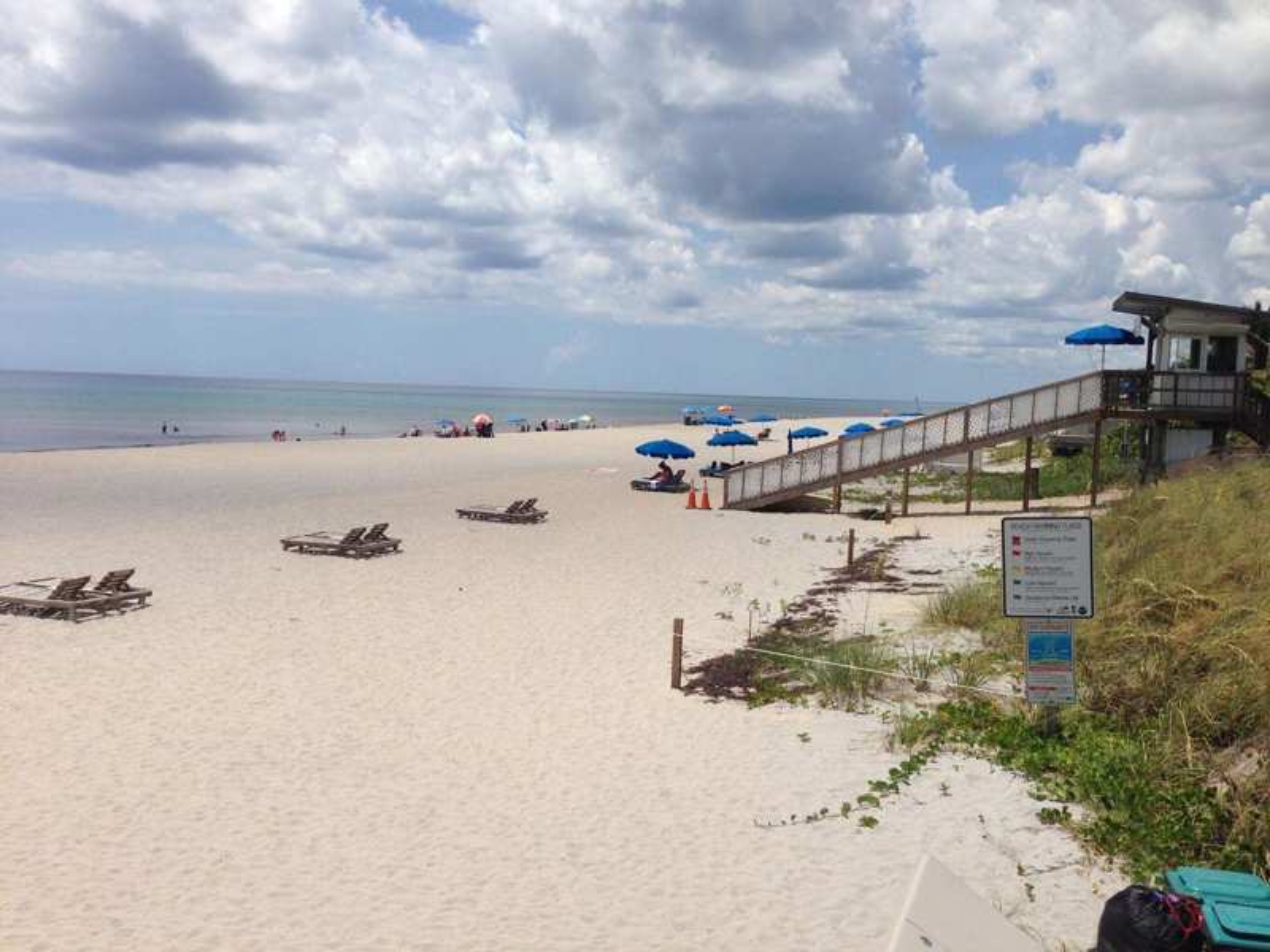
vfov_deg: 42.9
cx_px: 635
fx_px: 1211
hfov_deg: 55.4
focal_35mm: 33
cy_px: 476
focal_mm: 4.12
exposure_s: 1/3623
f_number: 2.4
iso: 50
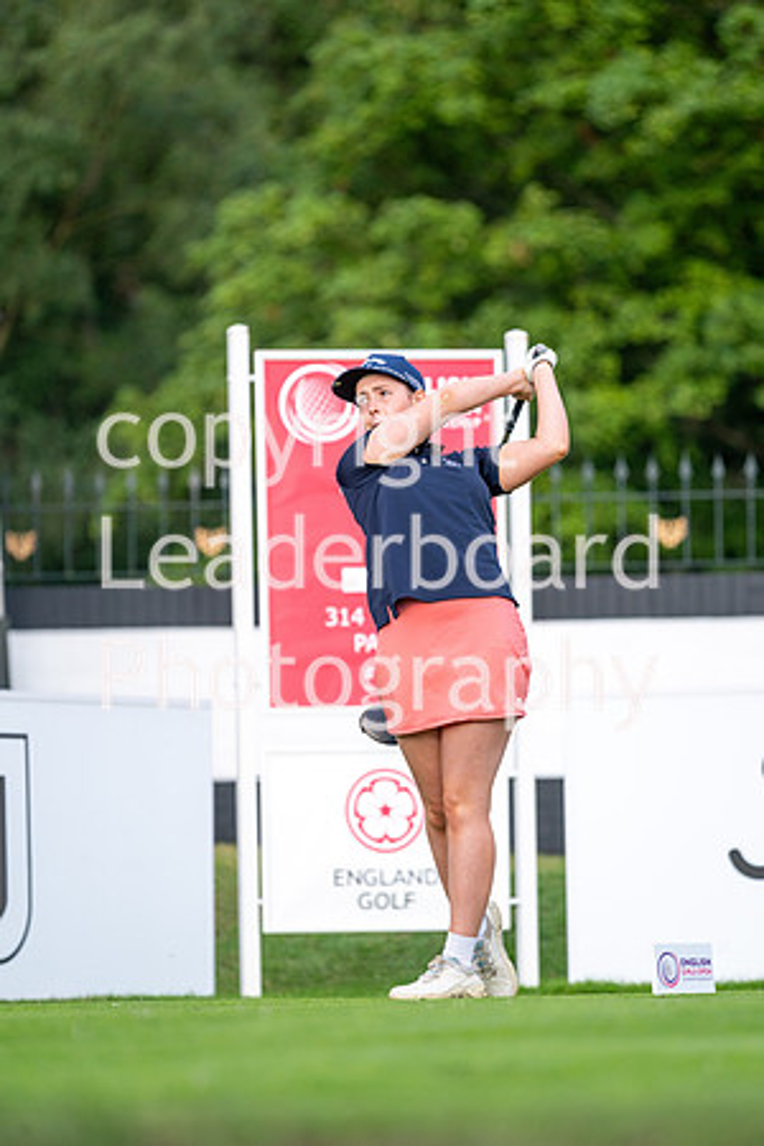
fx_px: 9549
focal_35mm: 300
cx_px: 382
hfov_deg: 4.6
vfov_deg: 6.9
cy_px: 573
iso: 250
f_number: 5
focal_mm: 300
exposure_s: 1/800
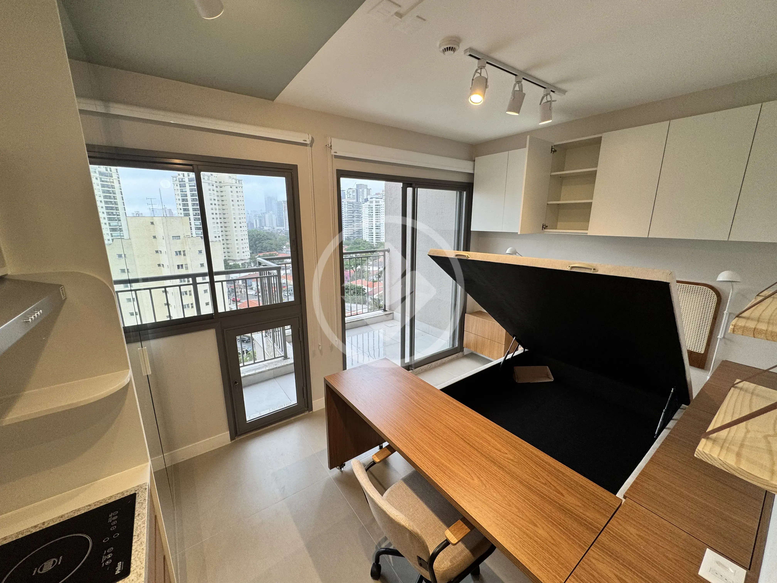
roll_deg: +0.0
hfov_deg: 102.1
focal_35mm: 14
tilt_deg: -13.8
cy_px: 292
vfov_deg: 85.7
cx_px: 388
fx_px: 314
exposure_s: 1/120
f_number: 2.2
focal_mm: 2.22
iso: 80
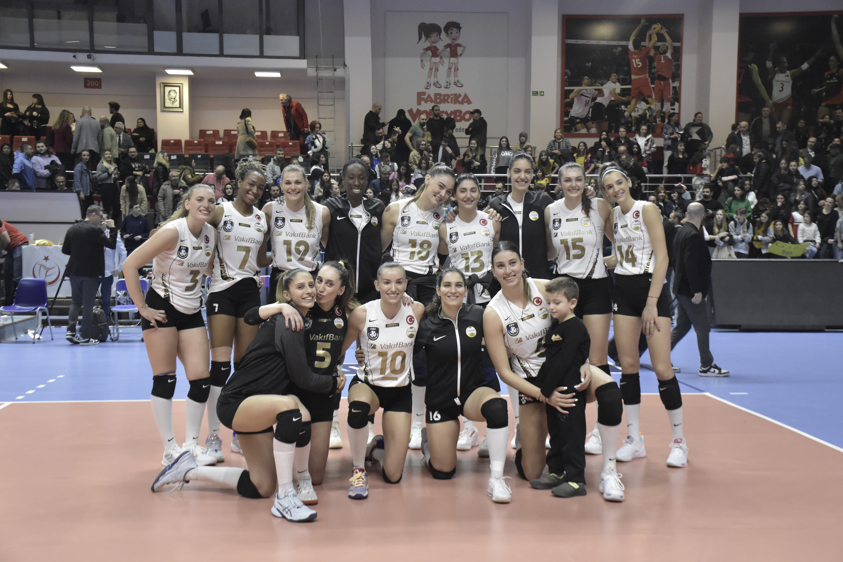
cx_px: 422
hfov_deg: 41.1
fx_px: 1124
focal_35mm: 48
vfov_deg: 28.1
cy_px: 281
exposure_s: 1/500
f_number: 4
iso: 5000
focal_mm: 32
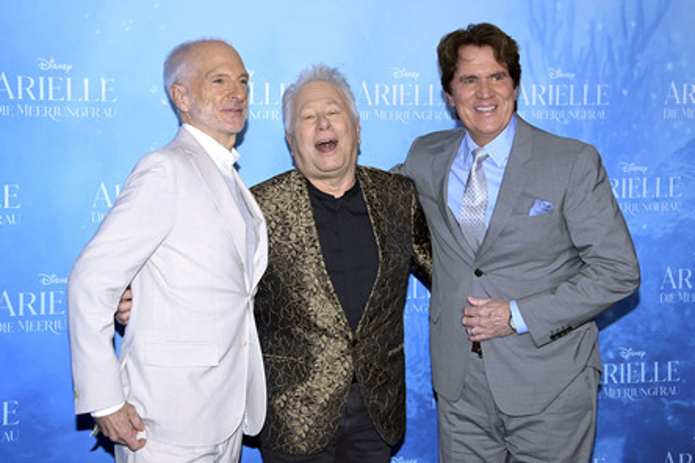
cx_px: 350
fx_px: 1332
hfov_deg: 29.2
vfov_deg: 19.7
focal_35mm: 69
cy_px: 232
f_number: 5.6
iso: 2000
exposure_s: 1/250
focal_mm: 68
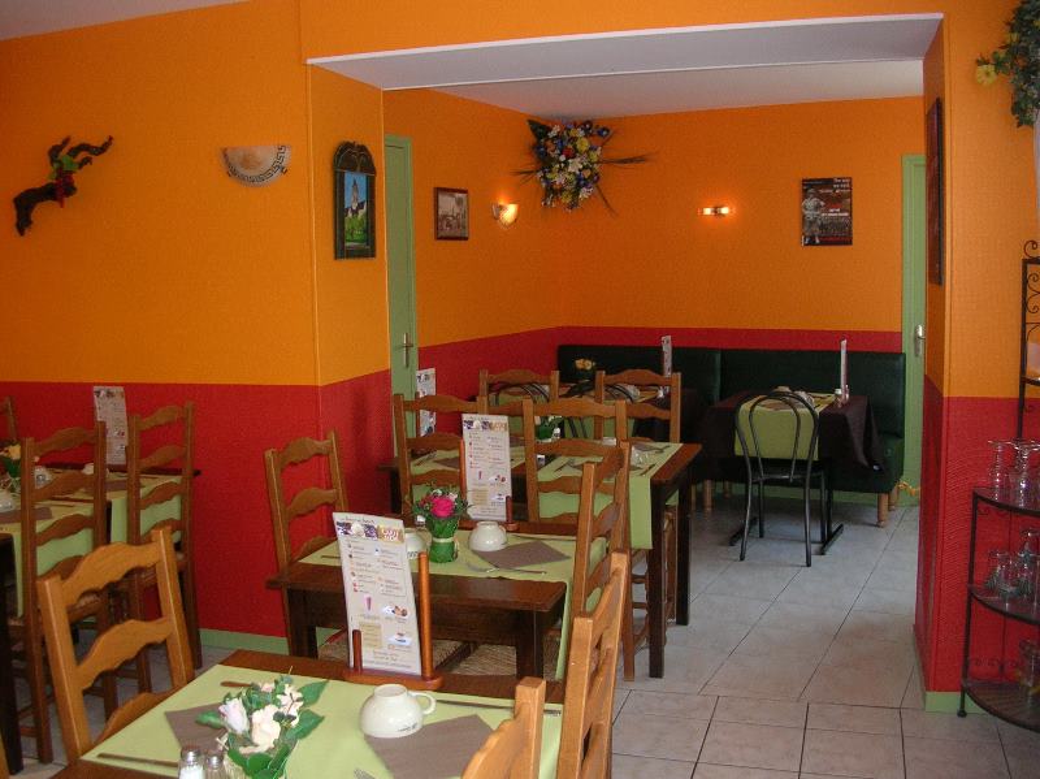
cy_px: 390
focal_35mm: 35
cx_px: 520
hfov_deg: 52.7
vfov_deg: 40.7
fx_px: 1051
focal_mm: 5.8
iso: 78
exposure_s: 1/60.1
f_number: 2.8
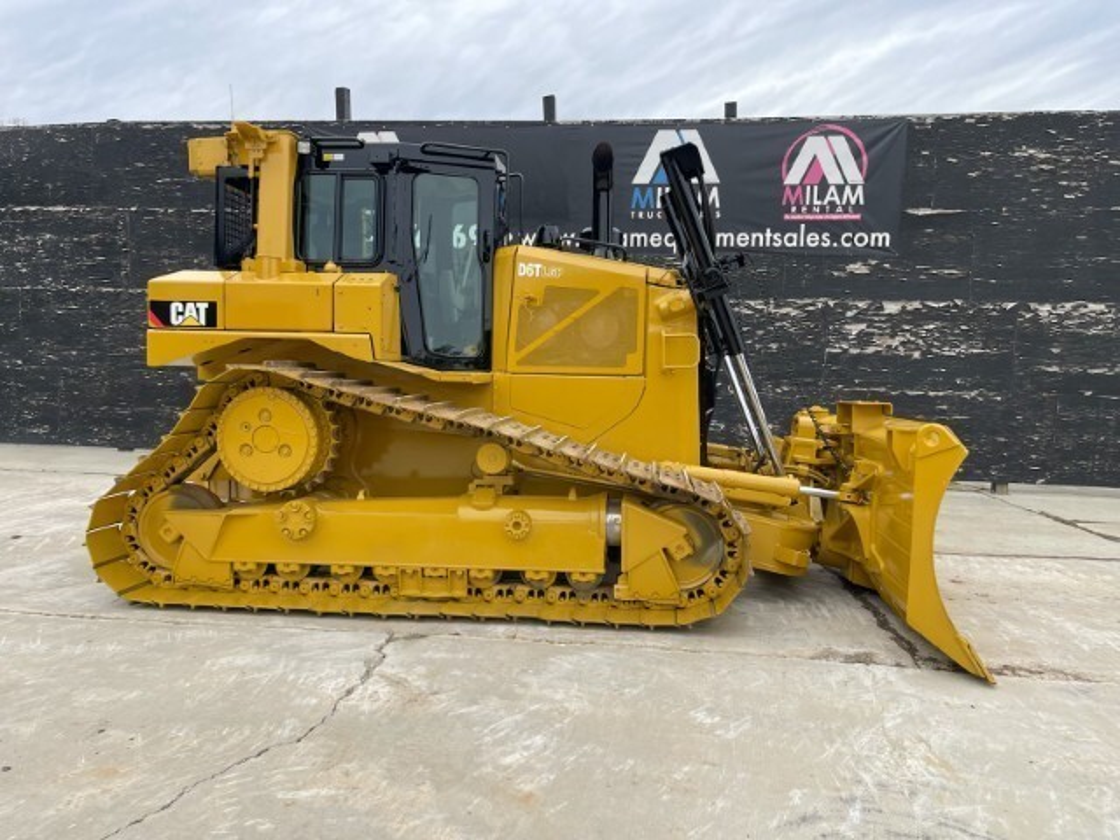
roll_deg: -0.6
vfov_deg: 54.9
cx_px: 560
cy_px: 420
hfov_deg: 69.4
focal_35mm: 25
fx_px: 809
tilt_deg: -4.5
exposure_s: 1/543
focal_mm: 5.1
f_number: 1.6
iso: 50
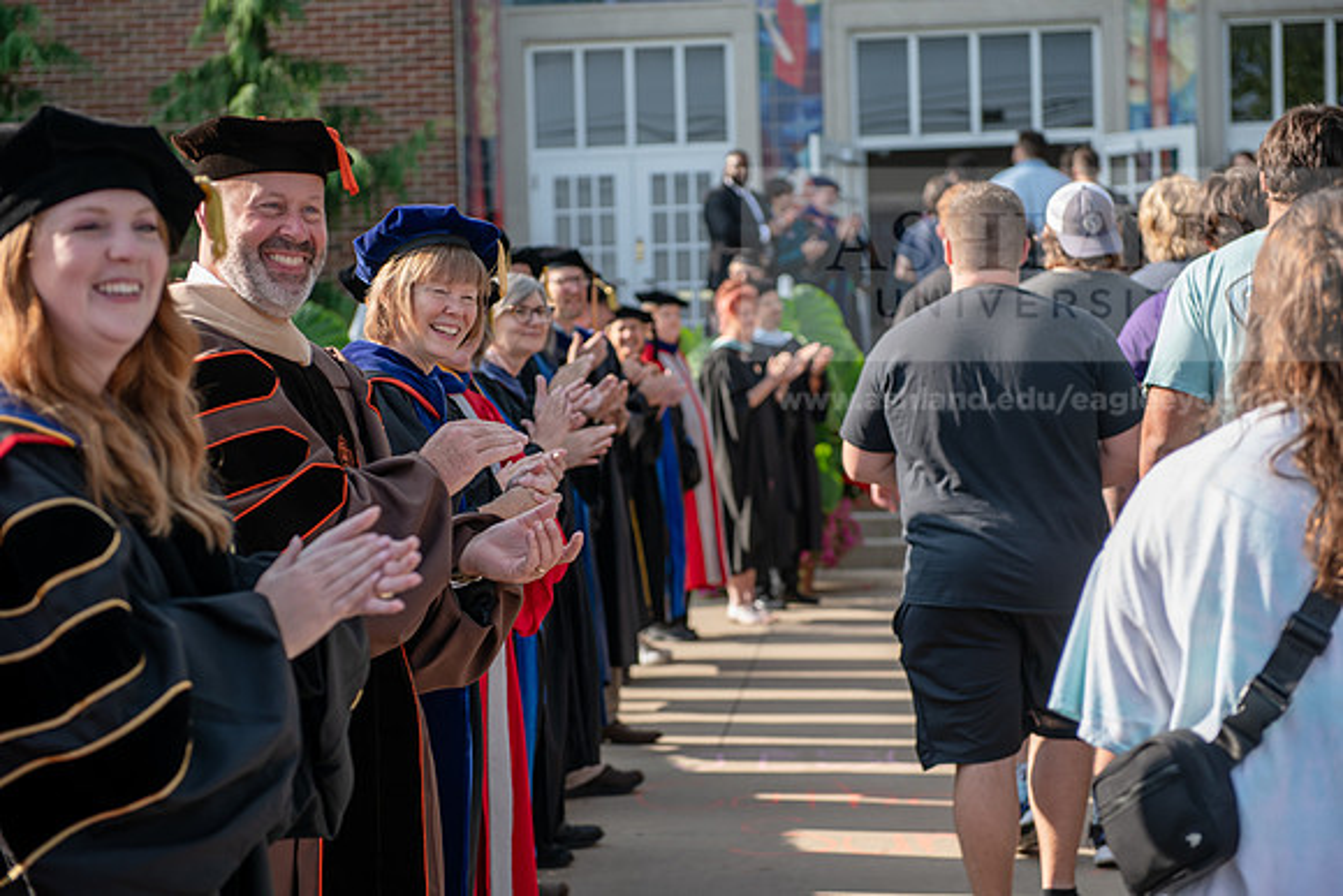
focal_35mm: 70
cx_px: 672
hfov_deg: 28.8
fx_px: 2612
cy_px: 448
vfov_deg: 19.5
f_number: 3.5
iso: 100
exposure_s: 1/320
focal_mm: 70
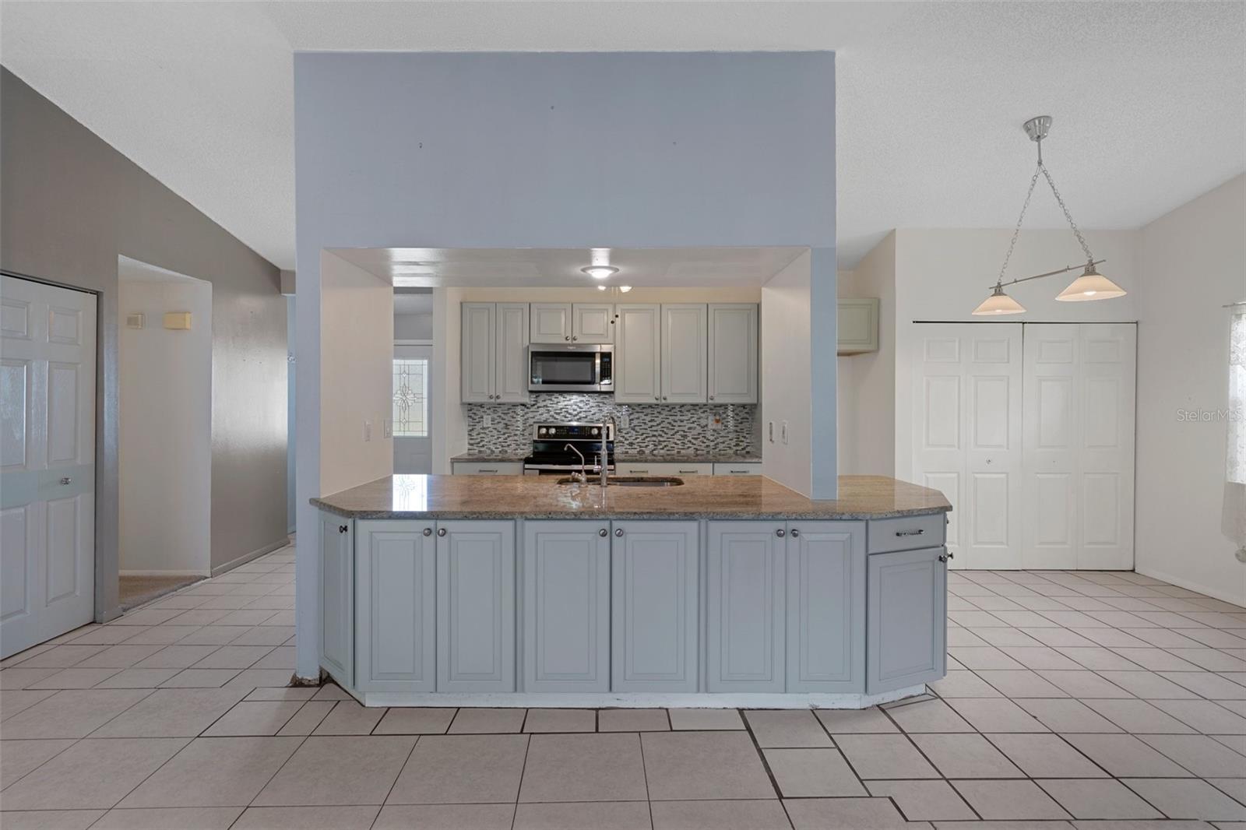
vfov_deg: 70.4
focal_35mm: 17
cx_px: 623
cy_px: 415
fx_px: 588
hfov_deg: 93.3
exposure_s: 1
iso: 320
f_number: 9
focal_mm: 17
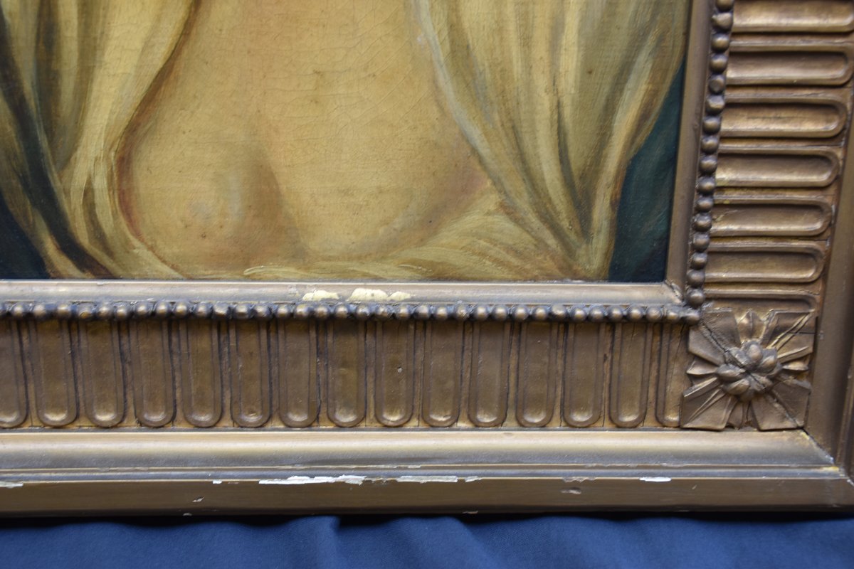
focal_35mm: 45
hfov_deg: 43.6
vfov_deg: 29.9
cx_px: 427
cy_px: 284
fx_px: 1067
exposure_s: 1/50
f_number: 6.3
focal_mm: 30
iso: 320
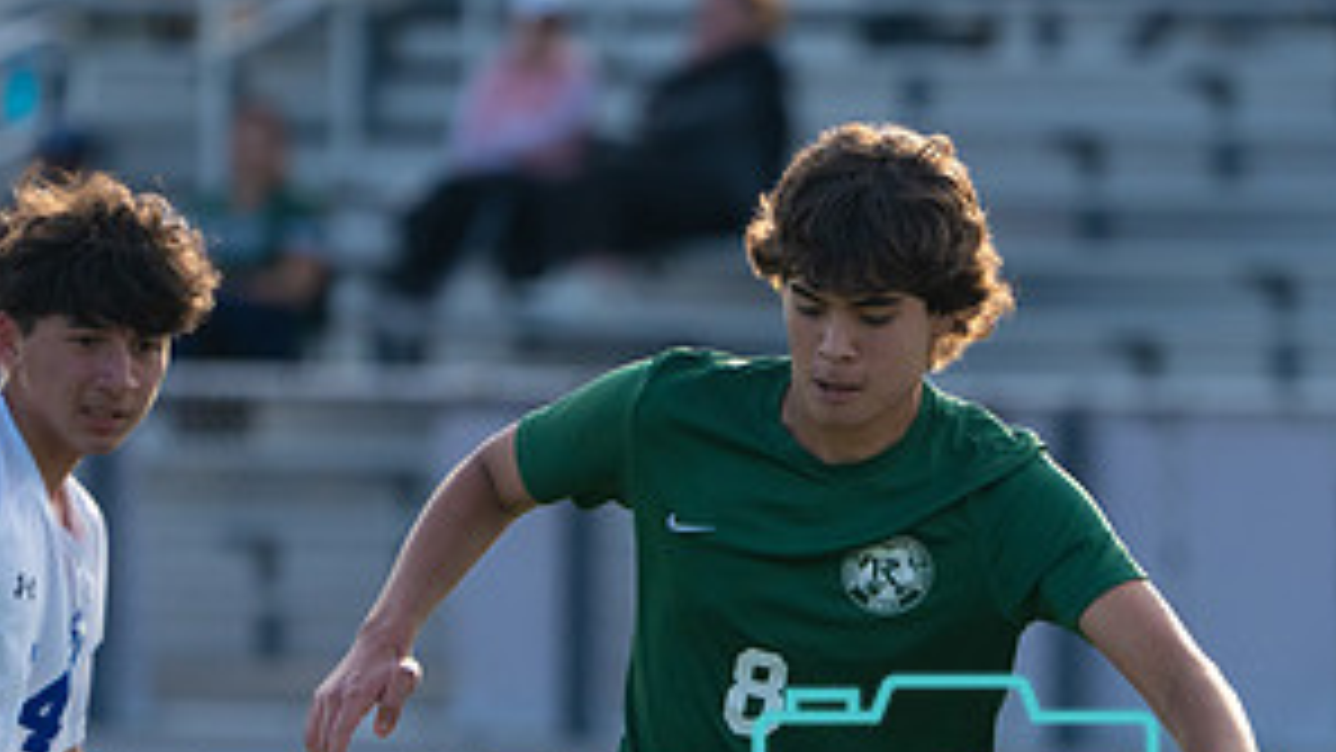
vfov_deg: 1.5
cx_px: 1025
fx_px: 28692
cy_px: 859
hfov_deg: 2.7
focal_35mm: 810
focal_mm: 339
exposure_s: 1/1250
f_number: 5.6
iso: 500
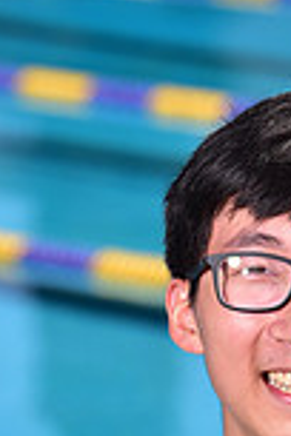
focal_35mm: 646
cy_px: 604
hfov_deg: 2.1
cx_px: 244
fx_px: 7832
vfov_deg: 3.2
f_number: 7.1
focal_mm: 170
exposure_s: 1/250
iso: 80
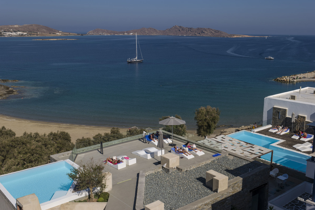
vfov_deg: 35.1
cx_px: 158
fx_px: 332
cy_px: 105
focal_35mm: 38
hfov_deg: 50.7
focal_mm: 38
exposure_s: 1/250
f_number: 11
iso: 50
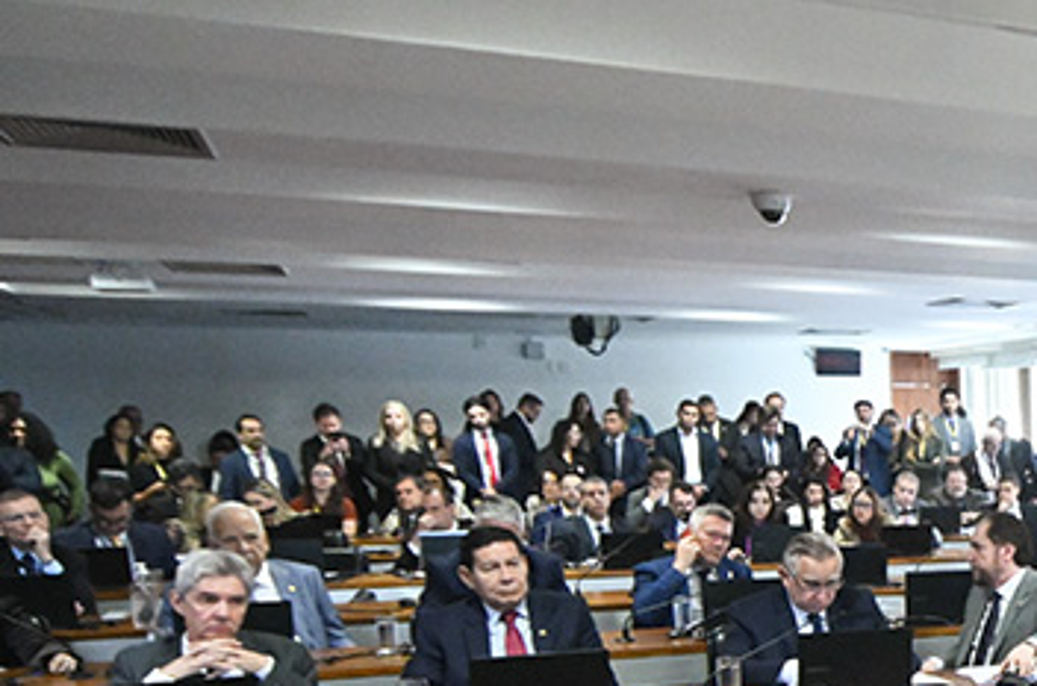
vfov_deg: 28.2
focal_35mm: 44
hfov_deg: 37.2
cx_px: 1149
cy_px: 715
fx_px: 1265
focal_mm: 12
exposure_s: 1/200
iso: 4000
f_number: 4.5
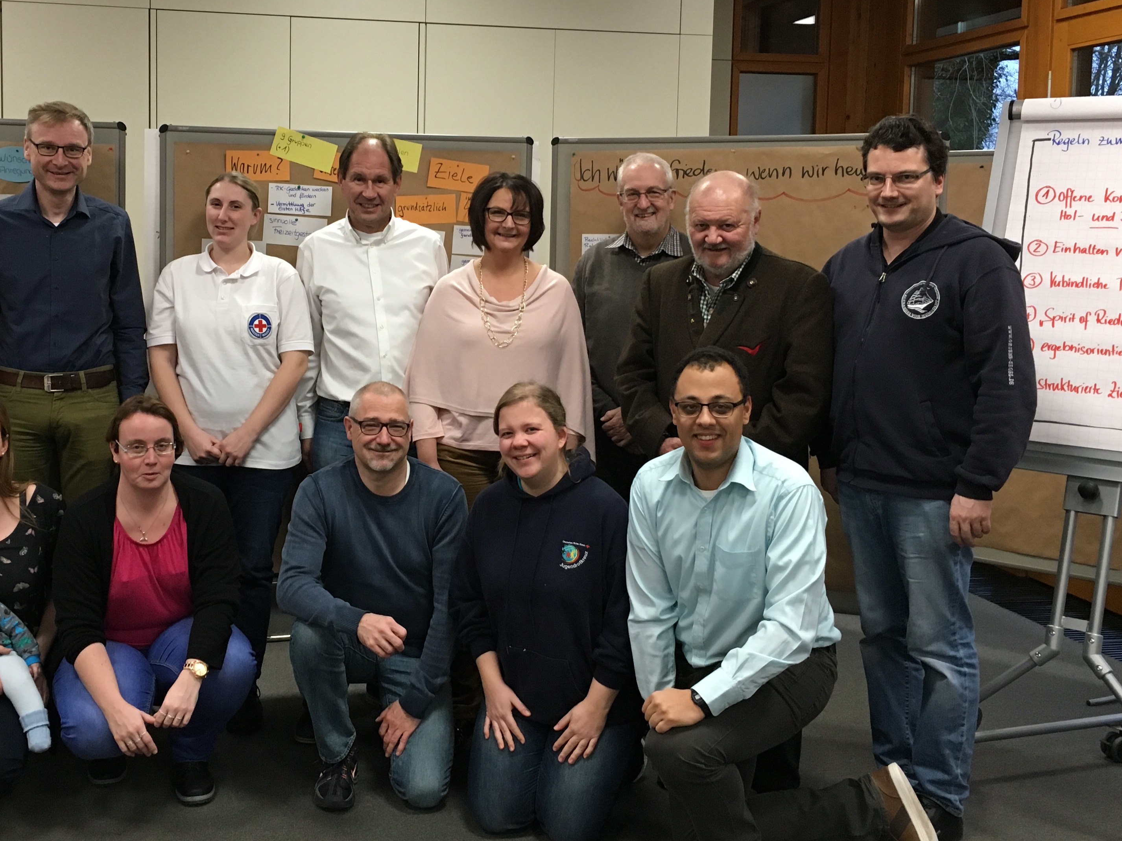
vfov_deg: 35.0
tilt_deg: -2.7
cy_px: 319
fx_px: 1329
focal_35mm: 41
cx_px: 428
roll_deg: -1.1
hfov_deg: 45.4
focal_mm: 4.15
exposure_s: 1/33
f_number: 2.2
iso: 160
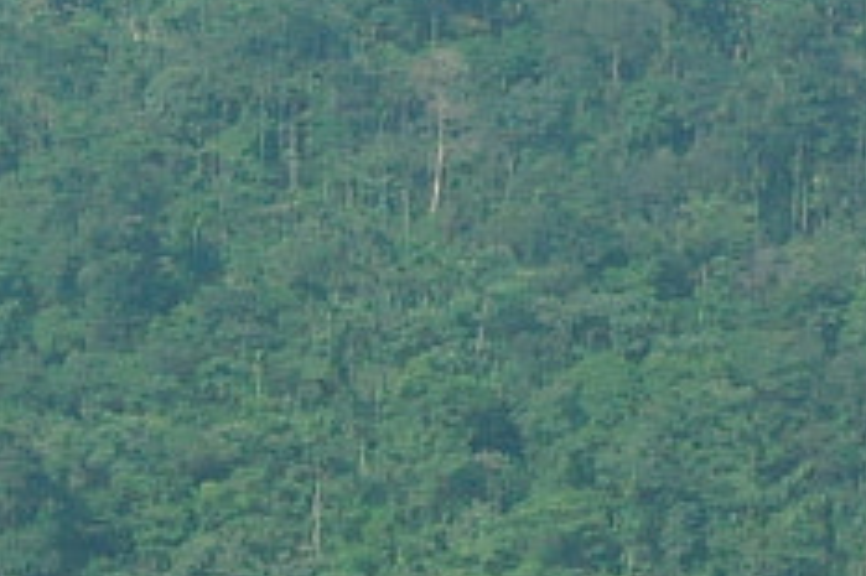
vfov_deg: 2.1
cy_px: 998
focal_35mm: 639
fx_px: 15360
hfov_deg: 3.2
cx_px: -301
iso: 800
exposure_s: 1/800
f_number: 13
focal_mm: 62
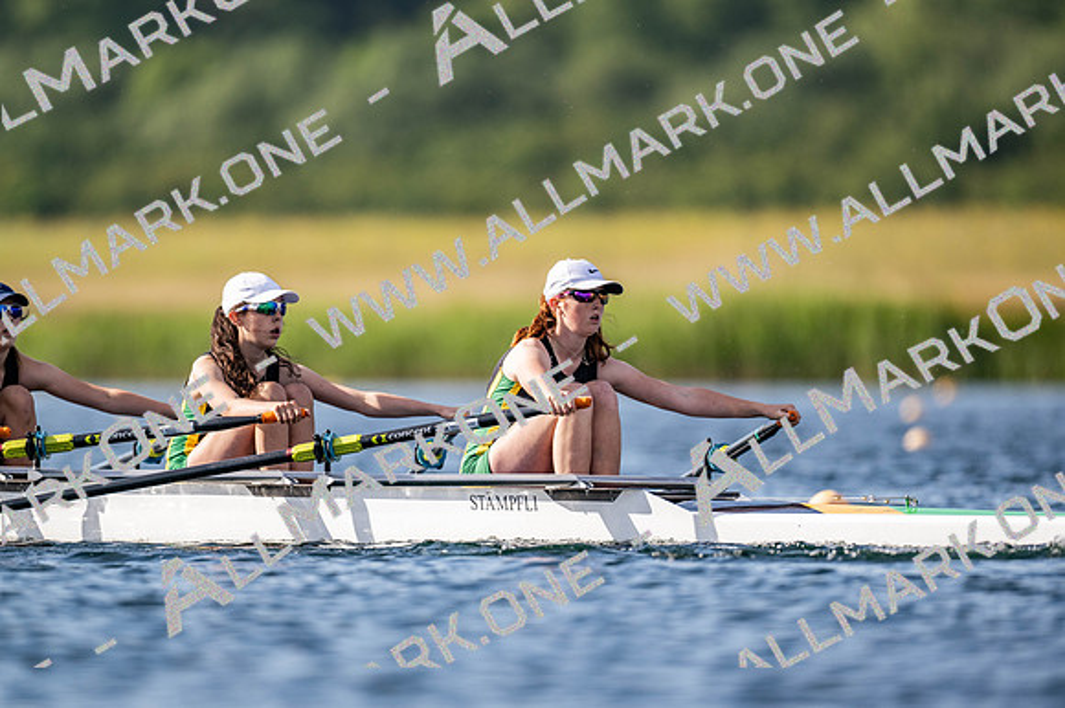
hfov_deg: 3.4
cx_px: 532
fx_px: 17743
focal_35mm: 600
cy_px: 354
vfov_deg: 2.3
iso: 280
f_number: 4
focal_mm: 600
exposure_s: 1/2500
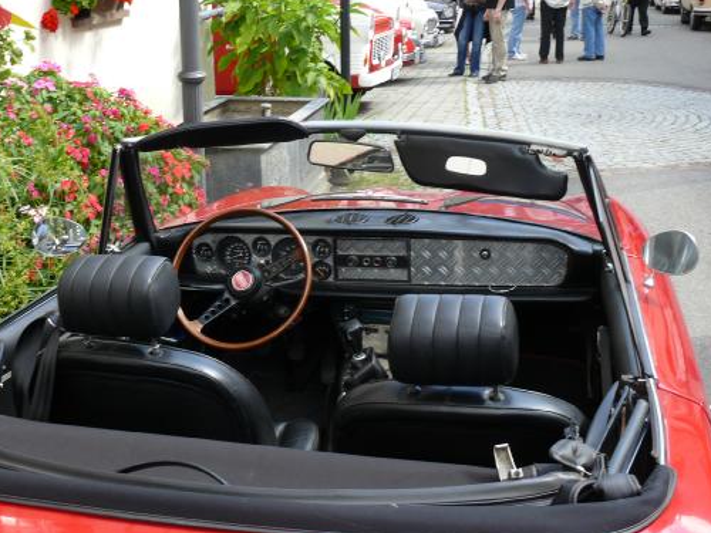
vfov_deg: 29.6
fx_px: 1006
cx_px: 304
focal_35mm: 49
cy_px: 232
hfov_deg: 38.8
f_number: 4
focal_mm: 7.4
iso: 100
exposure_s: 1/160
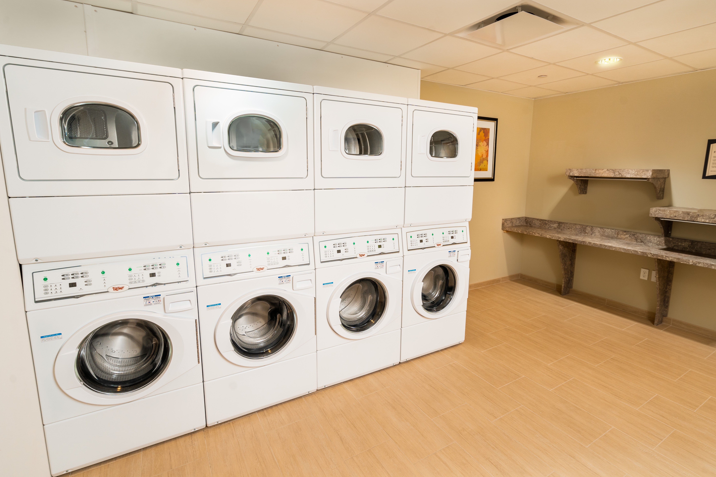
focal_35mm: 17
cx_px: 373
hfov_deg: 93.2
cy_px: 236
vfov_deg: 70.4
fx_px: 338
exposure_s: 1/125
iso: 400
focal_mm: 16
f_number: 8
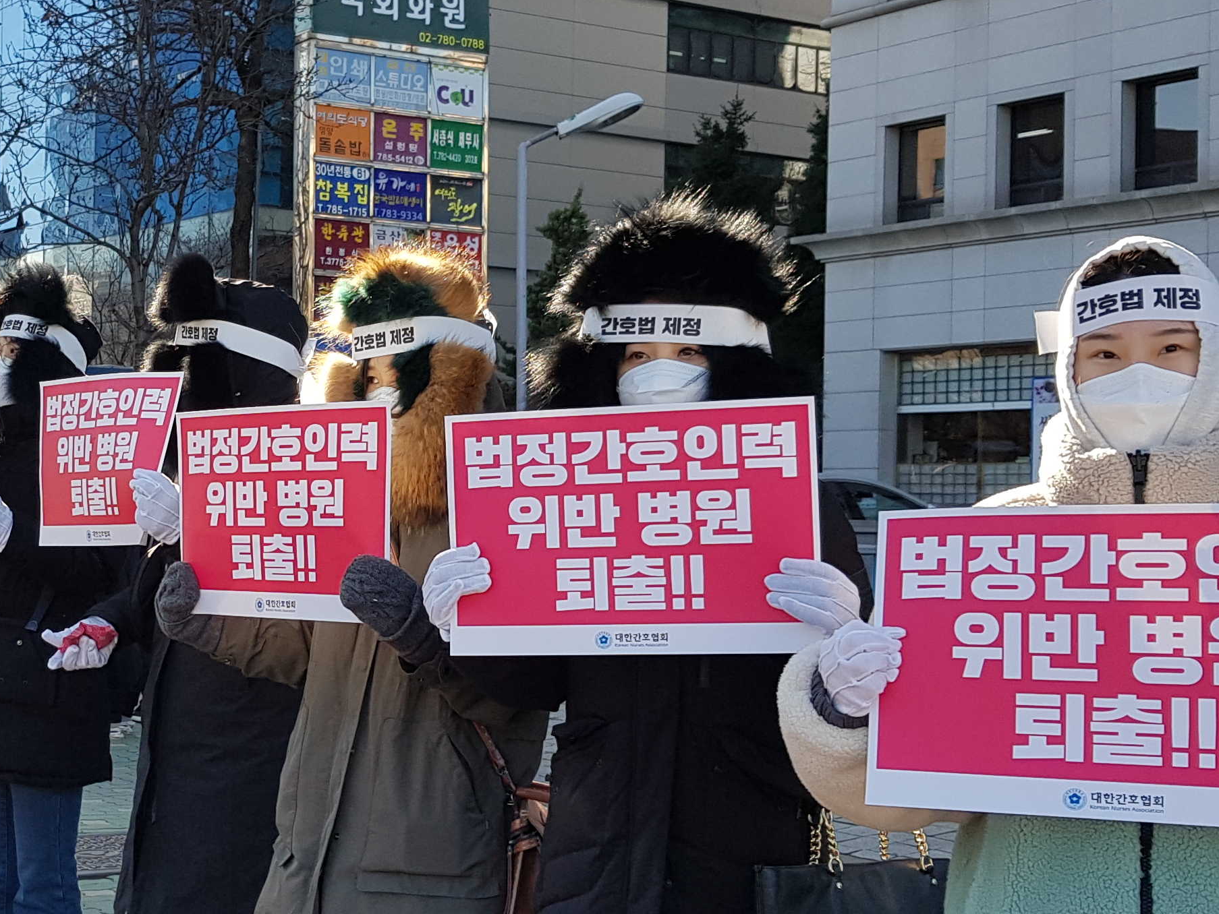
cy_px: 418
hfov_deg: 32.4
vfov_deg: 25.2
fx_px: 2043
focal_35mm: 58
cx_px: 260
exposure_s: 1/788
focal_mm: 4.2
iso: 40
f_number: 1.7
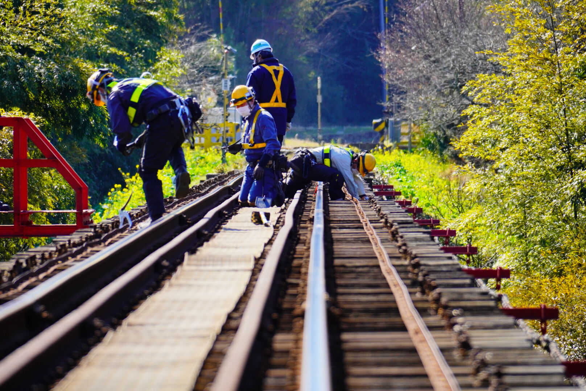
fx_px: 5864
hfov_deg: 5.7
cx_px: 293
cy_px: 196
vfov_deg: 3.8
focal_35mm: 360
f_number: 6.3
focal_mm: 240
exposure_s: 1/800
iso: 320
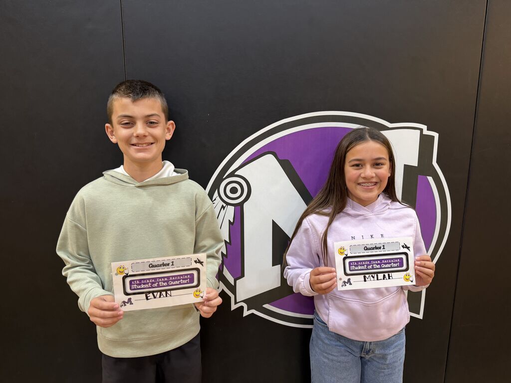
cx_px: 256
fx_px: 354
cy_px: 192
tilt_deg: -11.9
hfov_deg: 71.6
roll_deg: +0.6
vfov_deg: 56.8
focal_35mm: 24
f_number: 1.78
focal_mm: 6.76
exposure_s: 1/60
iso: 200
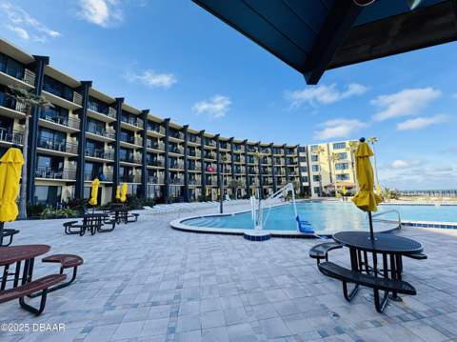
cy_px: 171
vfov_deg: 85.6
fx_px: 185
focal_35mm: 14
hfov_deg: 102.1
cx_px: 228
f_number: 2.2
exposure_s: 1/812
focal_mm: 2.22
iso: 50
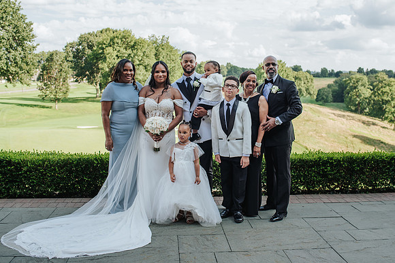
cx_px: 218
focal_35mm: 42
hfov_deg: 46.4
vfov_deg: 31.9
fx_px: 460
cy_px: 111
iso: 100
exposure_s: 1/320
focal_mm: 35
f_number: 3.5
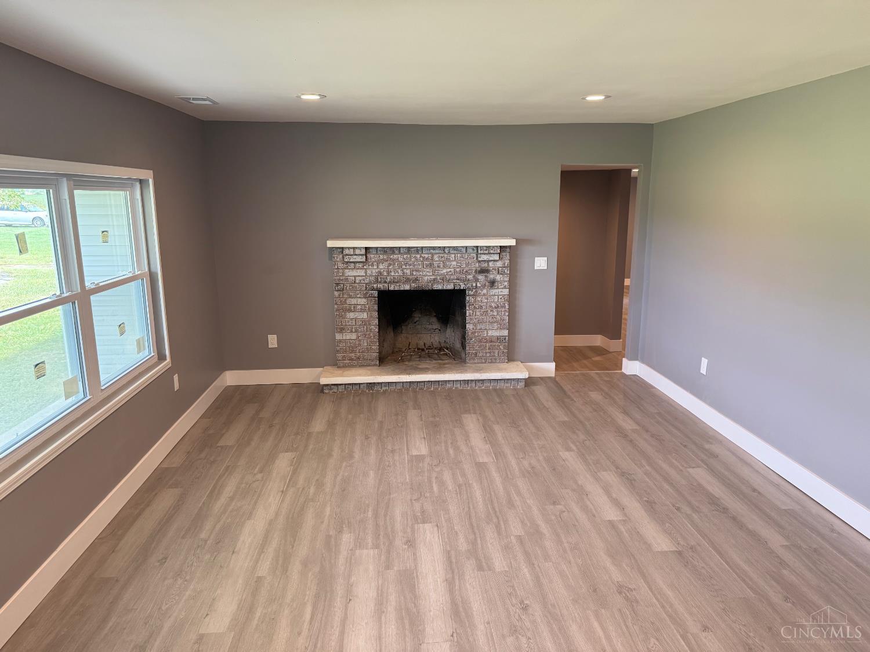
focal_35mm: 24
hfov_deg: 71.6
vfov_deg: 56.8
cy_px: 326
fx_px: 603
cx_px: 435
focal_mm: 6.76
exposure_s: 1/120
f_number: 1.78
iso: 400
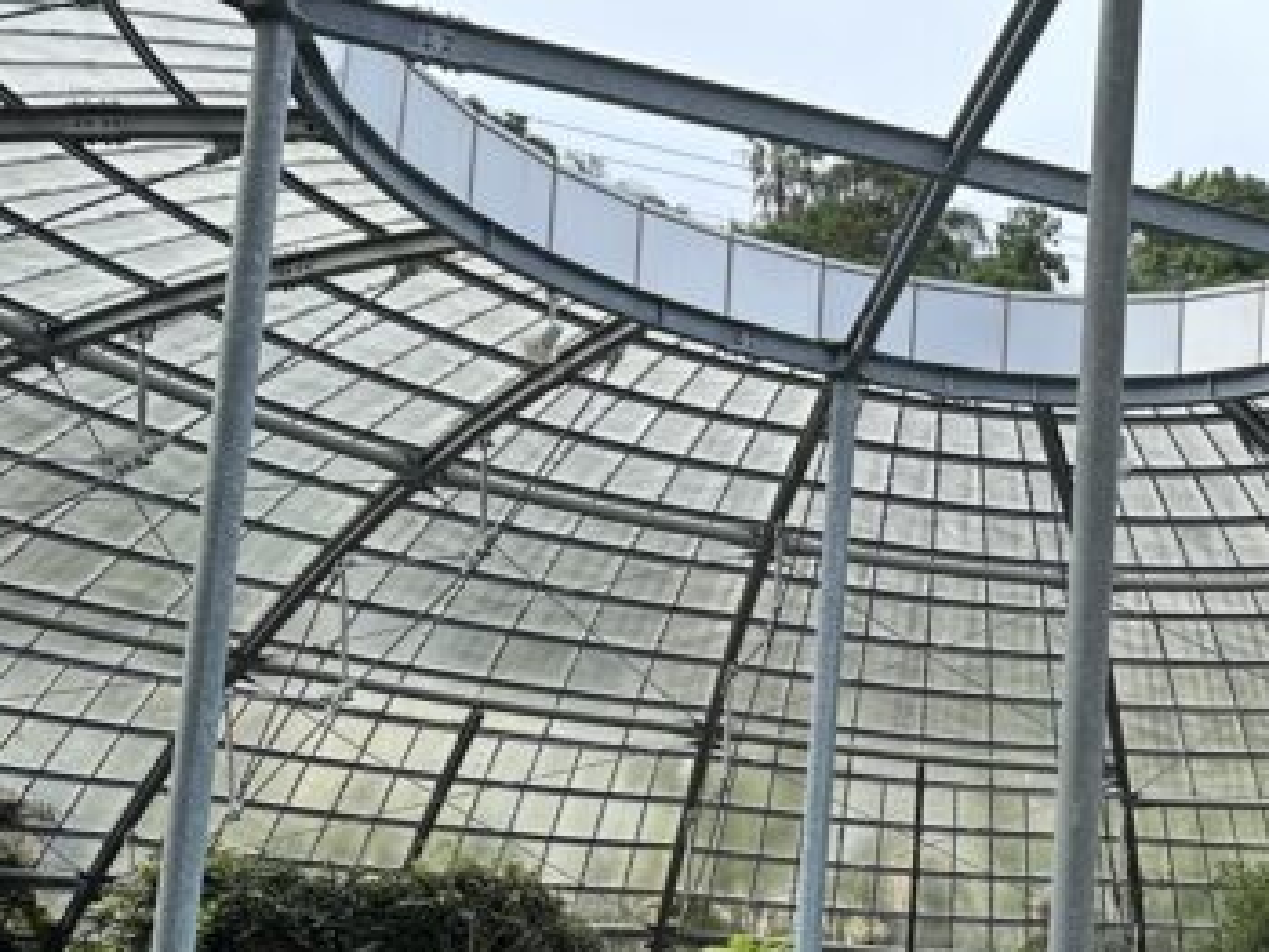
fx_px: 2017
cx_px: 1418
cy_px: 963
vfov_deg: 25.2
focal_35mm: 55
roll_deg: -1.3
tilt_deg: +6.3
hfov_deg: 30.9
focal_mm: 6.86
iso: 80
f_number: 1.78
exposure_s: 1/1272
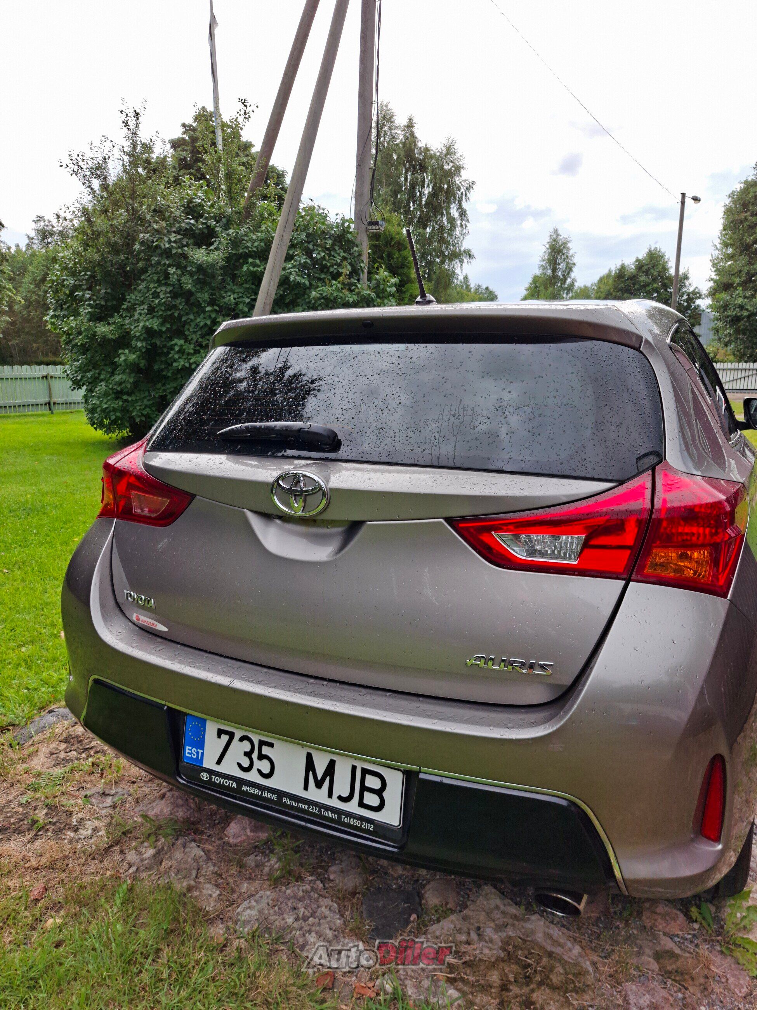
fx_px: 671
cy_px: 505
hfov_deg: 58.9
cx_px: 378
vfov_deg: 73.9
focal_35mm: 23
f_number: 1.8
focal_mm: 5.54
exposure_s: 1/194
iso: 50
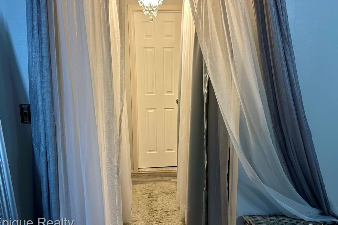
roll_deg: +0.1
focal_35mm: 26
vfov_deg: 49.4
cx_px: 167
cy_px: 100
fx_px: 244
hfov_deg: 69.4
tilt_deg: -7.2
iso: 160
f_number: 1.78
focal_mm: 6.86
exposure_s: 1/60
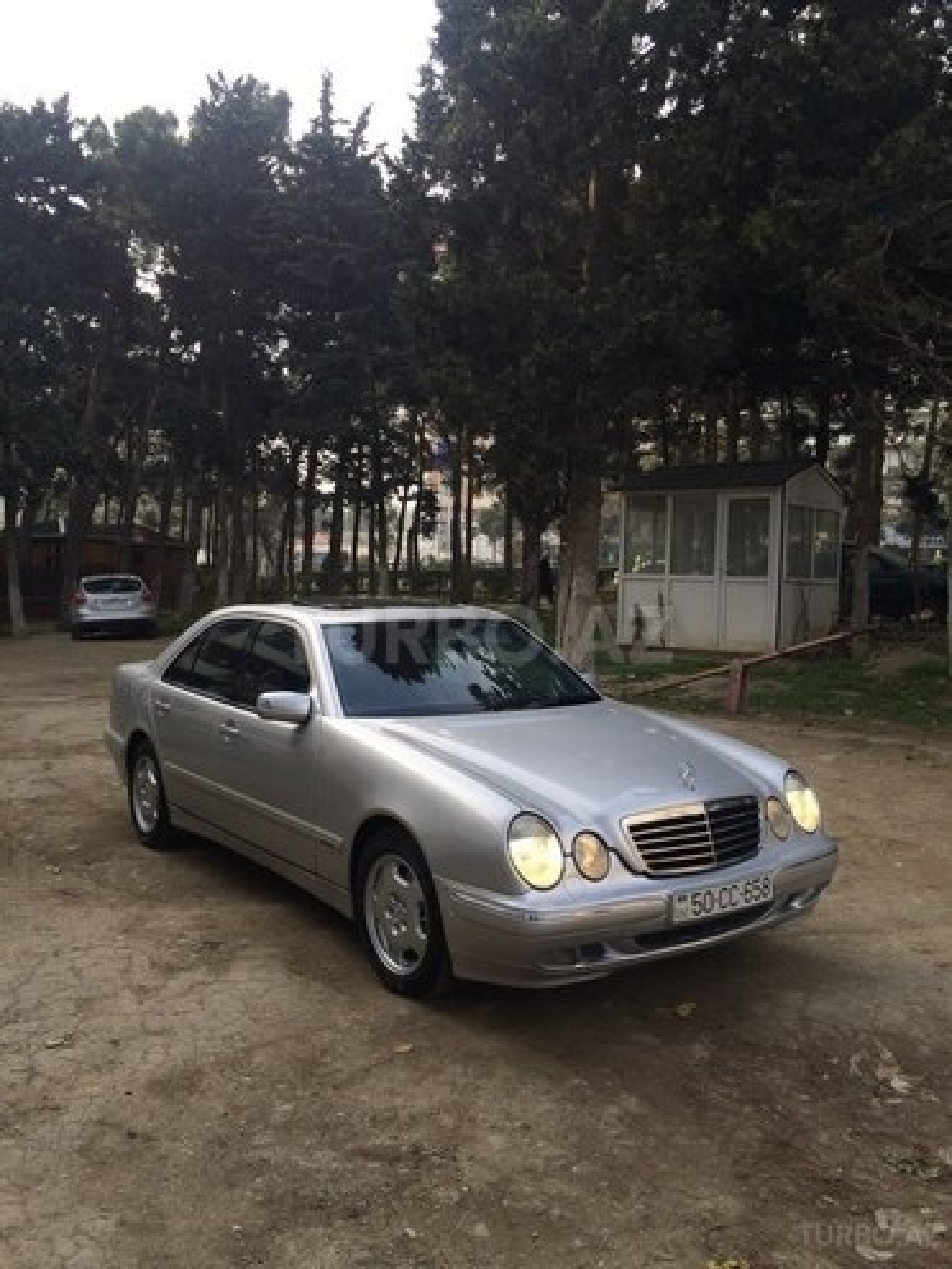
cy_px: 634
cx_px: 476
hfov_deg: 48.2
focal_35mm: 29
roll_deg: -0.1
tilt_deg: -4.8
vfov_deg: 61.7
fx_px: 1063
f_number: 2.2
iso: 32
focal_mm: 4.15
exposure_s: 1/562
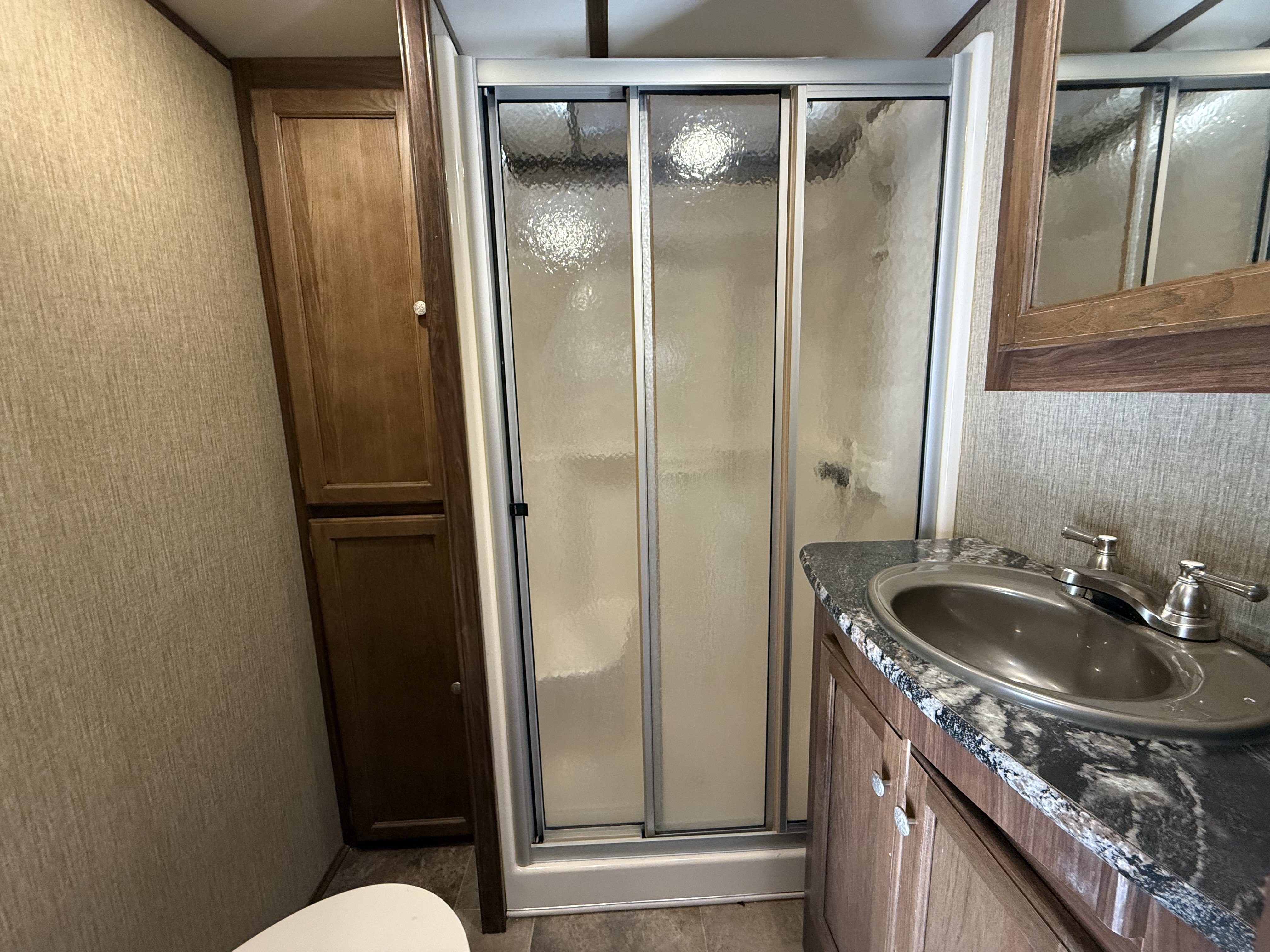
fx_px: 514
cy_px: 476
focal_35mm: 14
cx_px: 635
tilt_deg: -9.5
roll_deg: +0.2
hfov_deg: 102.1
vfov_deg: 85.7
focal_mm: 2.22
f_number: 2.2
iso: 400
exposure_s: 1/60
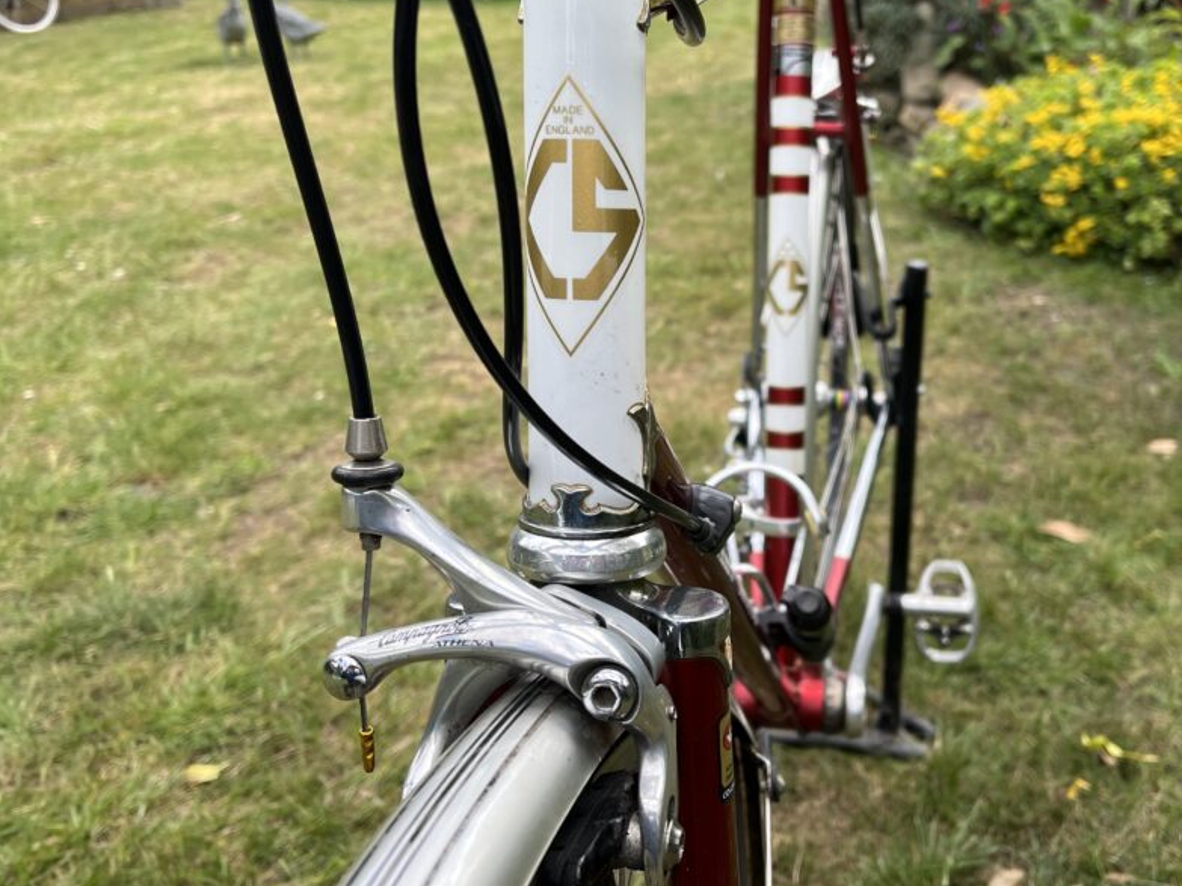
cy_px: 394
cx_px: 747
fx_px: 1161
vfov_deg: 41.7
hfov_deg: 53.3
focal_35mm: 34
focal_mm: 5.1
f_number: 1.6
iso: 50
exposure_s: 1/772
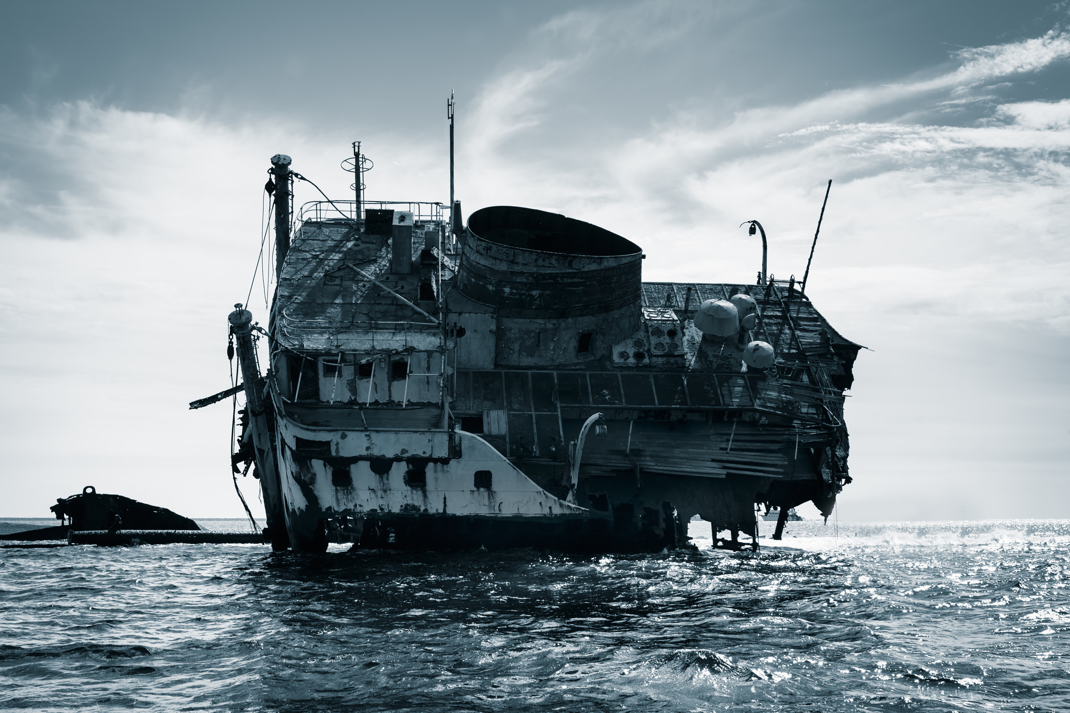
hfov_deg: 44.5
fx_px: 1308
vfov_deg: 30.5
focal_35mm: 44
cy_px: 356
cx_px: 535
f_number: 11
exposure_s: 1/250
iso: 100
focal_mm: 44
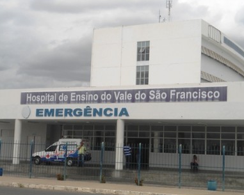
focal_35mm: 66
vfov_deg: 23.2
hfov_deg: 28.7
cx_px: 130
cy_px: 98
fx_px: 477
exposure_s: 1/125
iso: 80
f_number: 12.1
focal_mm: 11.2
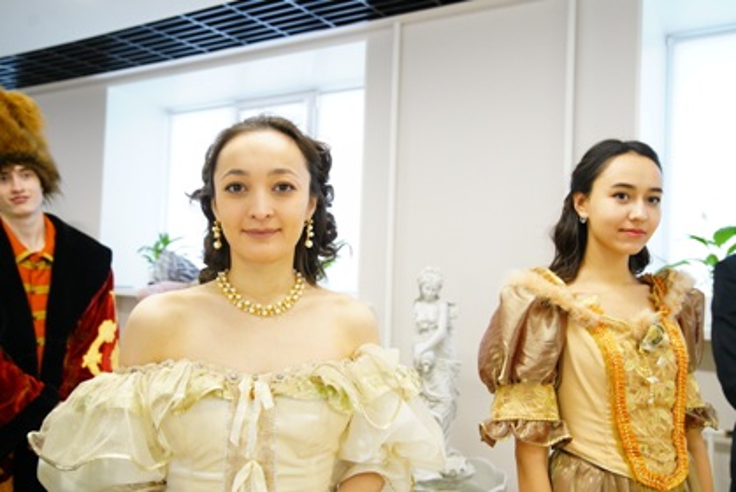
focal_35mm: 33
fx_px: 675
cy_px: 246
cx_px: 368
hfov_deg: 57.2
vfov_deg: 40.0
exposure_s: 1/200
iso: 4000
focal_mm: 33
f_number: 4.5
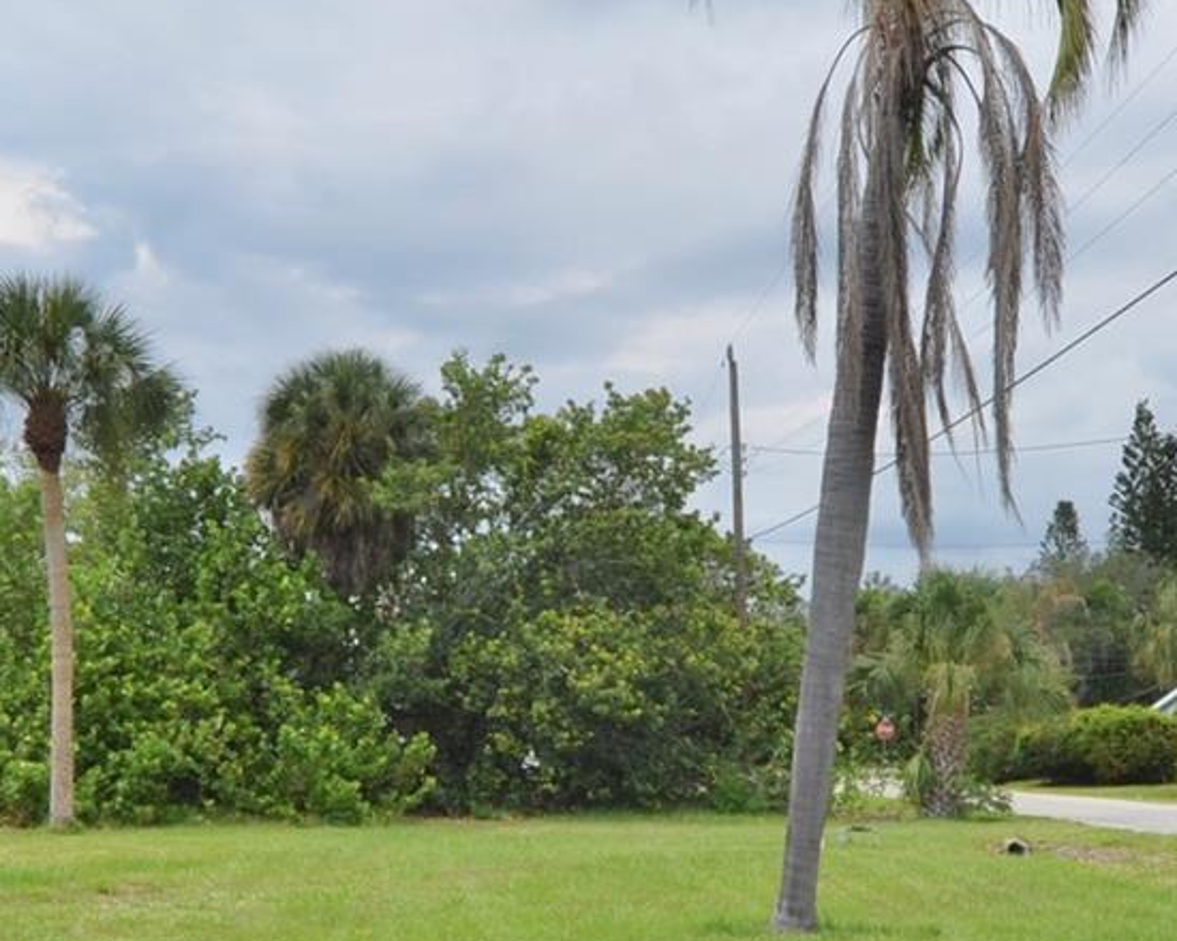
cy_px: 700
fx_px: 1707
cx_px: 578
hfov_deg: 38.0
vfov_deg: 30.4
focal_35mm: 49
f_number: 8
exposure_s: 1/250
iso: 125
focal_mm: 12
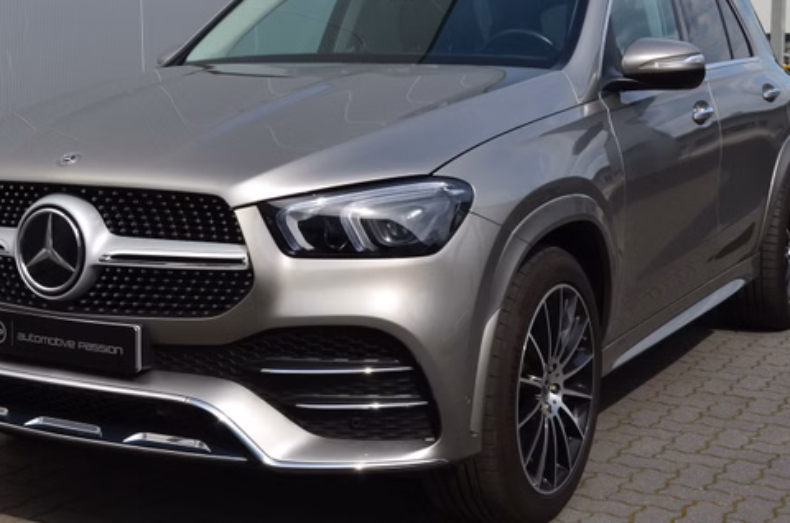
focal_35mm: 60
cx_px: 349
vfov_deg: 22.5
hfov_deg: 33.4
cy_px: 240
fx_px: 1314
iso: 140
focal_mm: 30
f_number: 11
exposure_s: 1/125
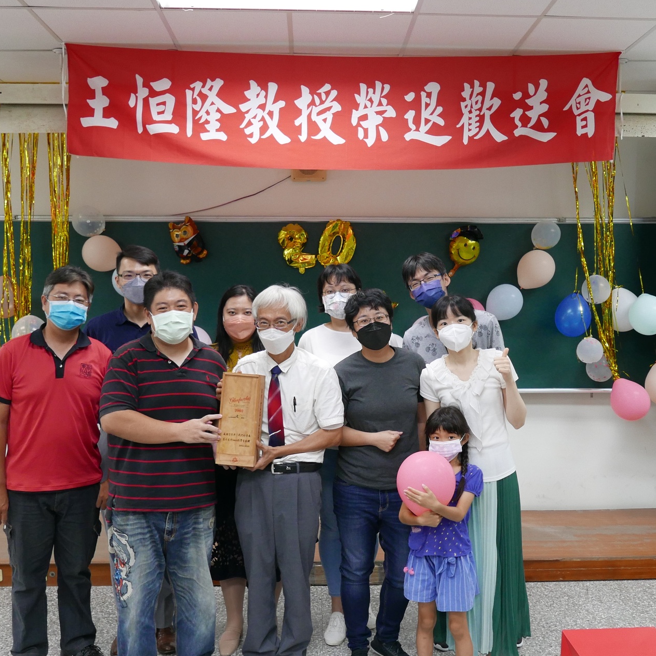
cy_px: 329
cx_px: 319
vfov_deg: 52.5
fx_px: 665
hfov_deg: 52.5
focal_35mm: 31
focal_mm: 10.9
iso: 800
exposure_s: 1/125
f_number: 2.8
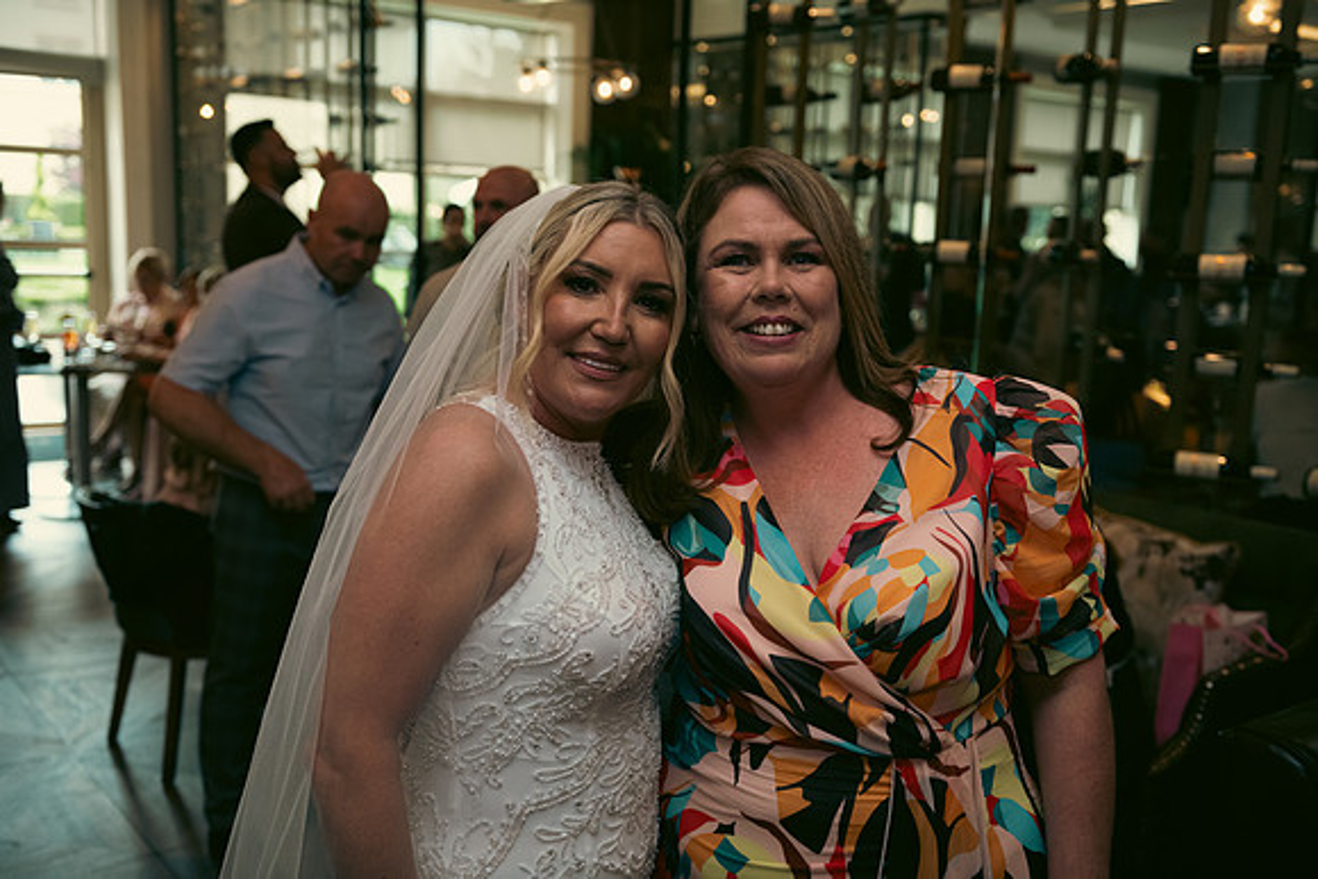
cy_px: 440
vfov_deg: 36.9
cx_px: 659
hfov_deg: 53.1
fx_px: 1318
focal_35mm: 36
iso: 800
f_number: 3.5
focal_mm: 36
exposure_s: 1/160
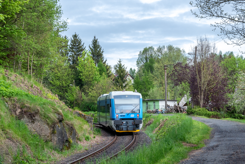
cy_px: 82
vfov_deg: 18.9
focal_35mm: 72
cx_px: 122
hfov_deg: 28.1
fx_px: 490
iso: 250
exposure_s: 1/500
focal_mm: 48
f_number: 9
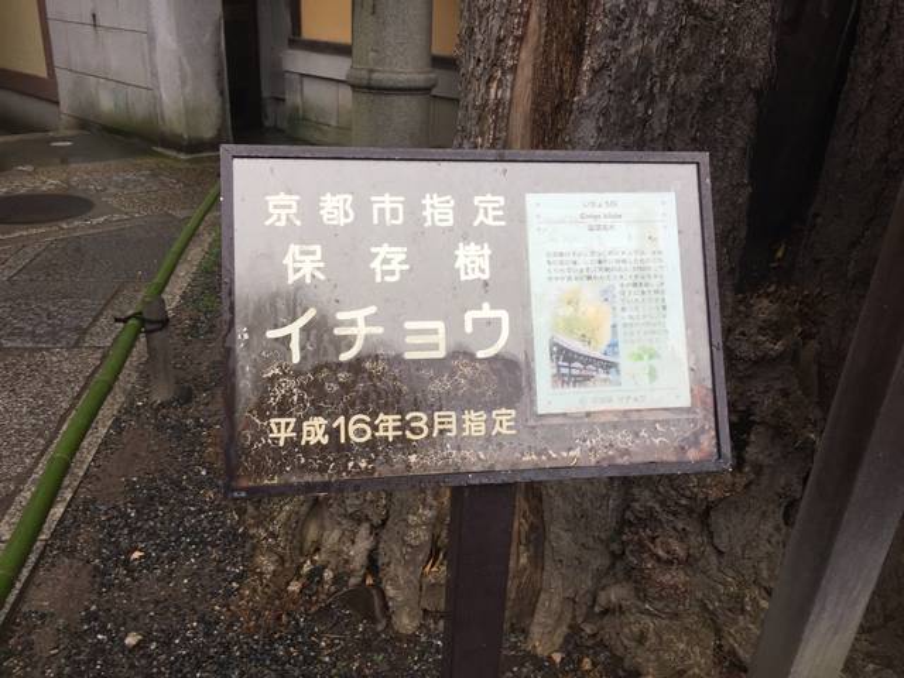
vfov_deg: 48.2
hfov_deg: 61.7
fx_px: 757
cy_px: 339
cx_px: 452
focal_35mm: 29
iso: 50
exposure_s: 1/120
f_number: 2.2
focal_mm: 4.15
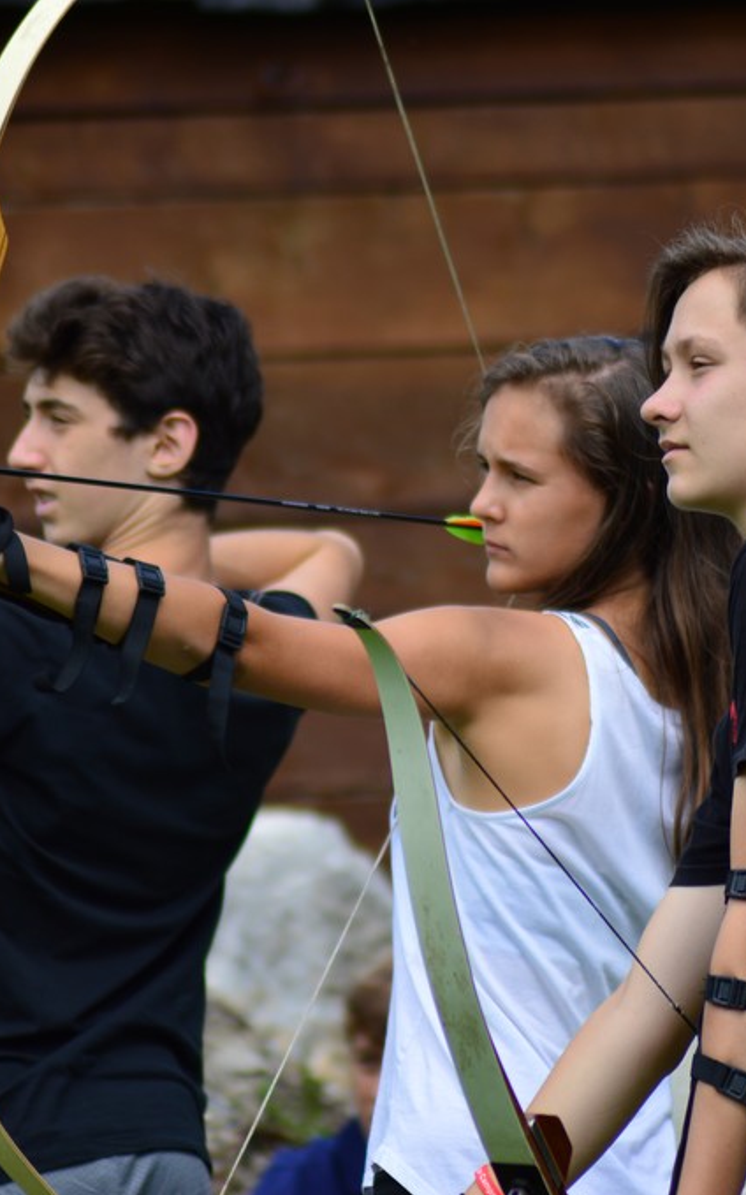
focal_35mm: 530
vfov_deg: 4.0
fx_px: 17252
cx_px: 547
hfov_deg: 2.5
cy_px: 598
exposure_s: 1/320
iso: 100
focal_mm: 230
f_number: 5
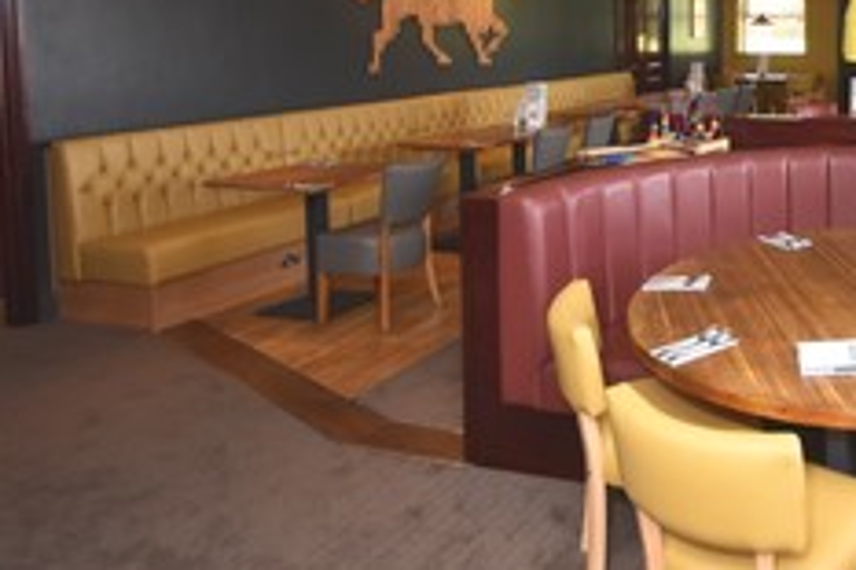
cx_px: 812
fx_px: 784
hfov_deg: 49.2
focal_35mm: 33
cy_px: 70
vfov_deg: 37.6
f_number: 4.5
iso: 800
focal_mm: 10
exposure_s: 1/100
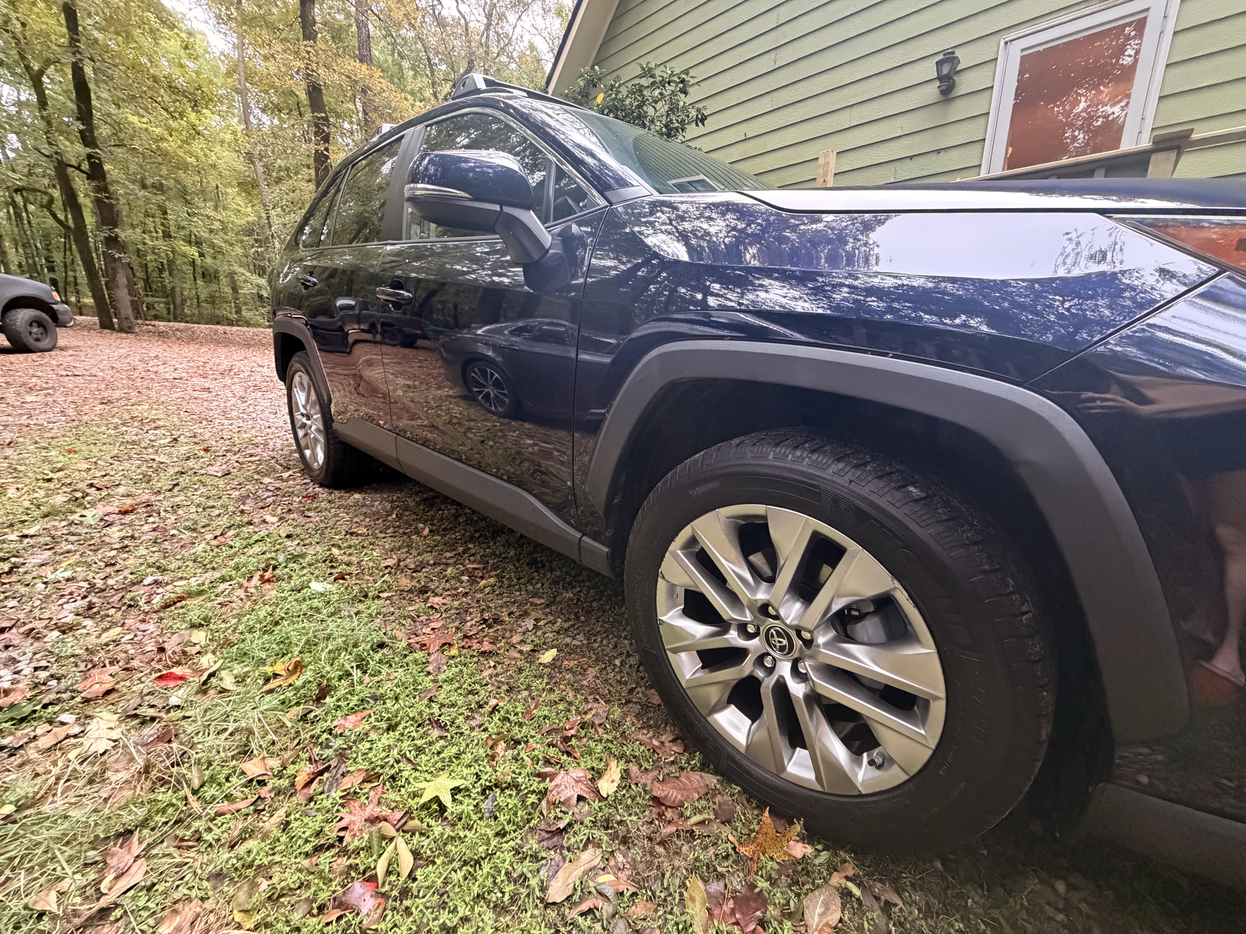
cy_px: 467
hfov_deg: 102.1
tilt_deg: -13.4
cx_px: 623
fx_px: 504
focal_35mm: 14
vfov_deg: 85.7
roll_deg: -0.3
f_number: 2.2
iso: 800
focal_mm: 2.22
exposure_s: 1/60
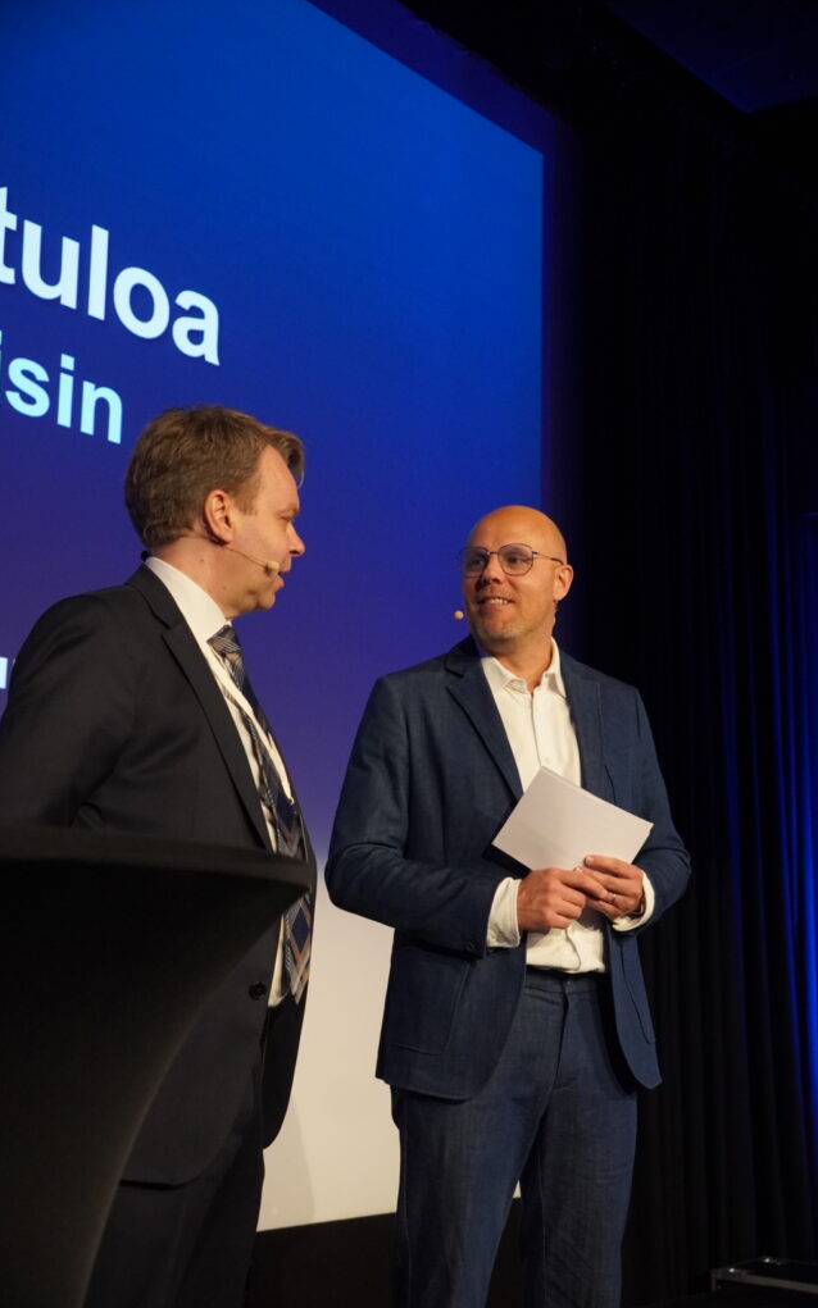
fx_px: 1604
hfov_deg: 28.6
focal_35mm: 45
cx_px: 417
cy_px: 653
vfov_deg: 44.4
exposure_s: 1/160
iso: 2500
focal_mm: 29.3
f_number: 4
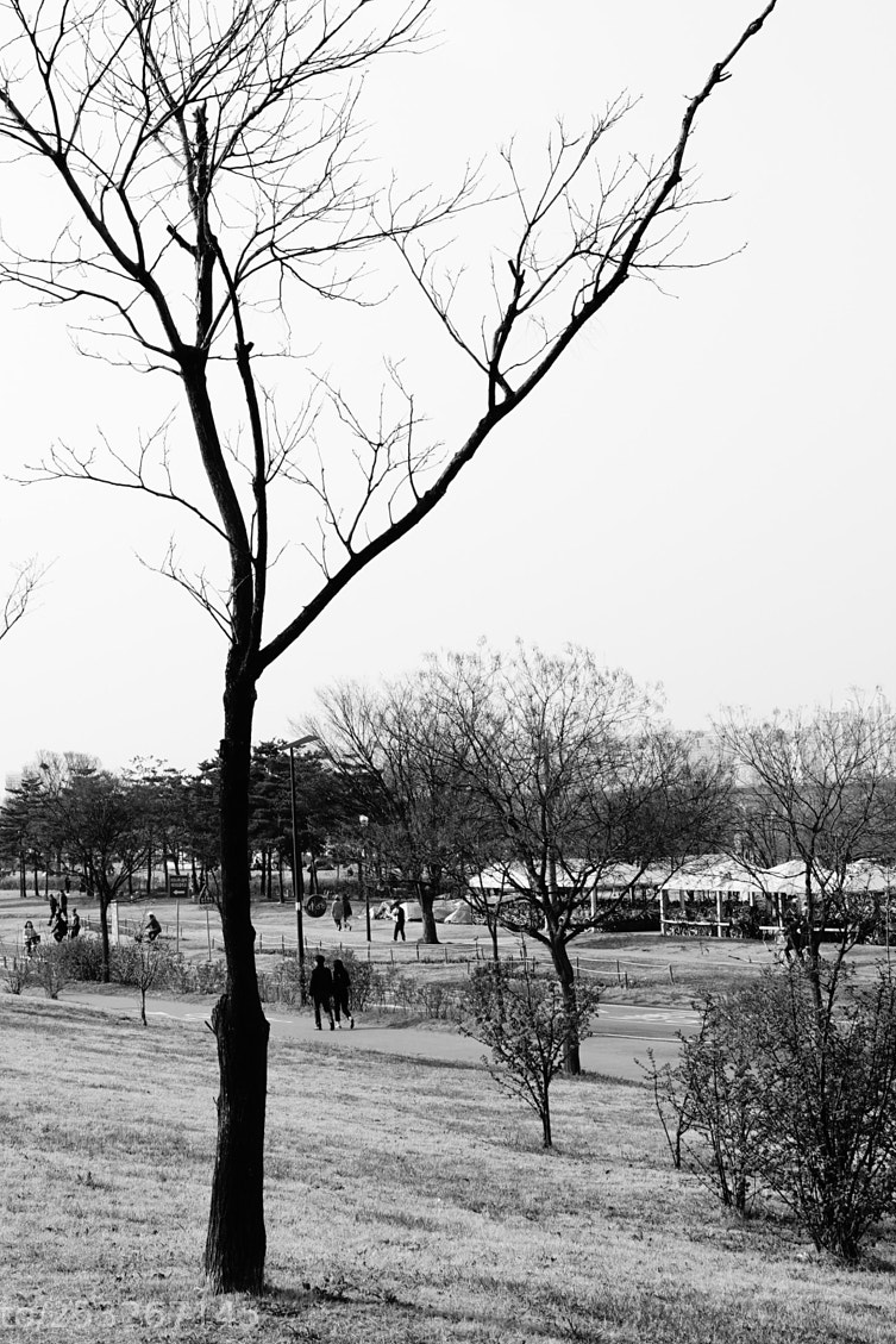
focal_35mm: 68
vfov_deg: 29.5
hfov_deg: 19.9
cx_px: 272
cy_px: 456
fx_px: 2538
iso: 100
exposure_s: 1/320
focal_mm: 17.55
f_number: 5.6
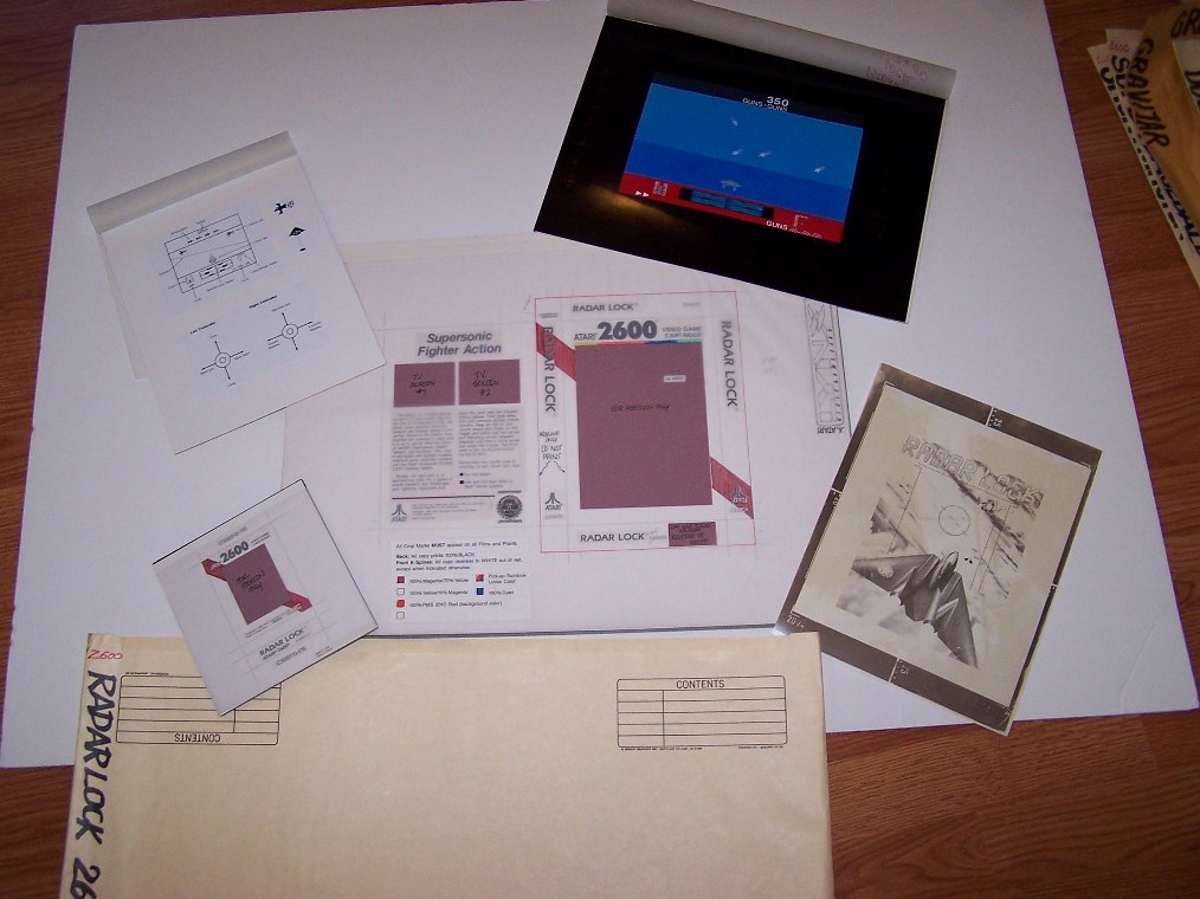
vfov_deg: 37.7
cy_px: 450
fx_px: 1317
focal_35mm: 38
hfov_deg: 49.0
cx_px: 600
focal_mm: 6.3
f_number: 2.8
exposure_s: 1/60
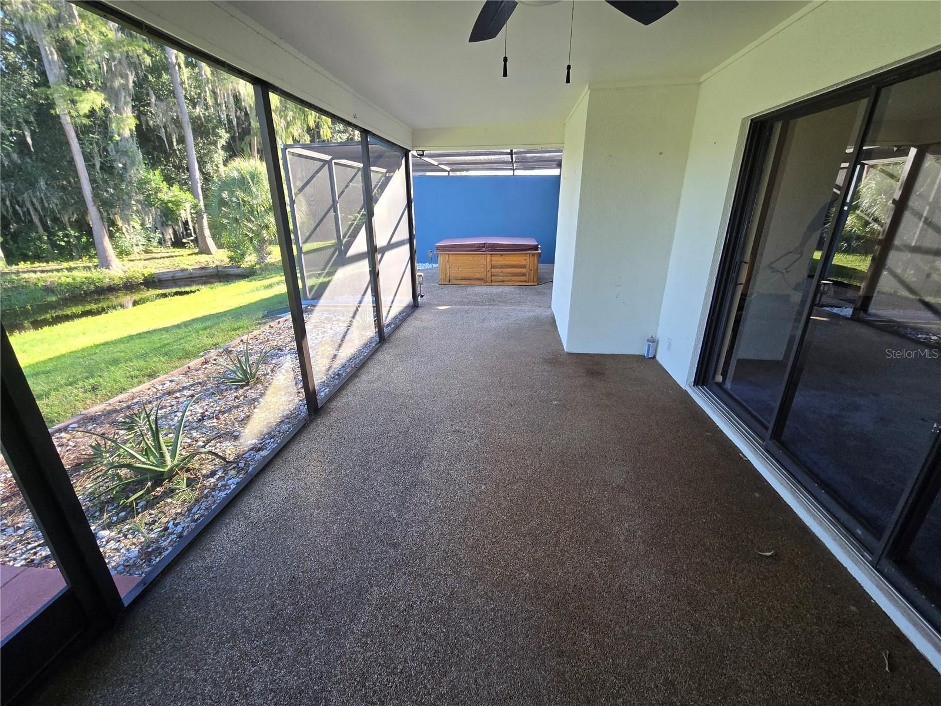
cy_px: 353
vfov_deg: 89.9
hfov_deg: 106.2
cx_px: 470
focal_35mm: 13
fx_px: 353
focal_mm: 2.2
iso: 80
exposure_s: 1/120
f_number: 2.2
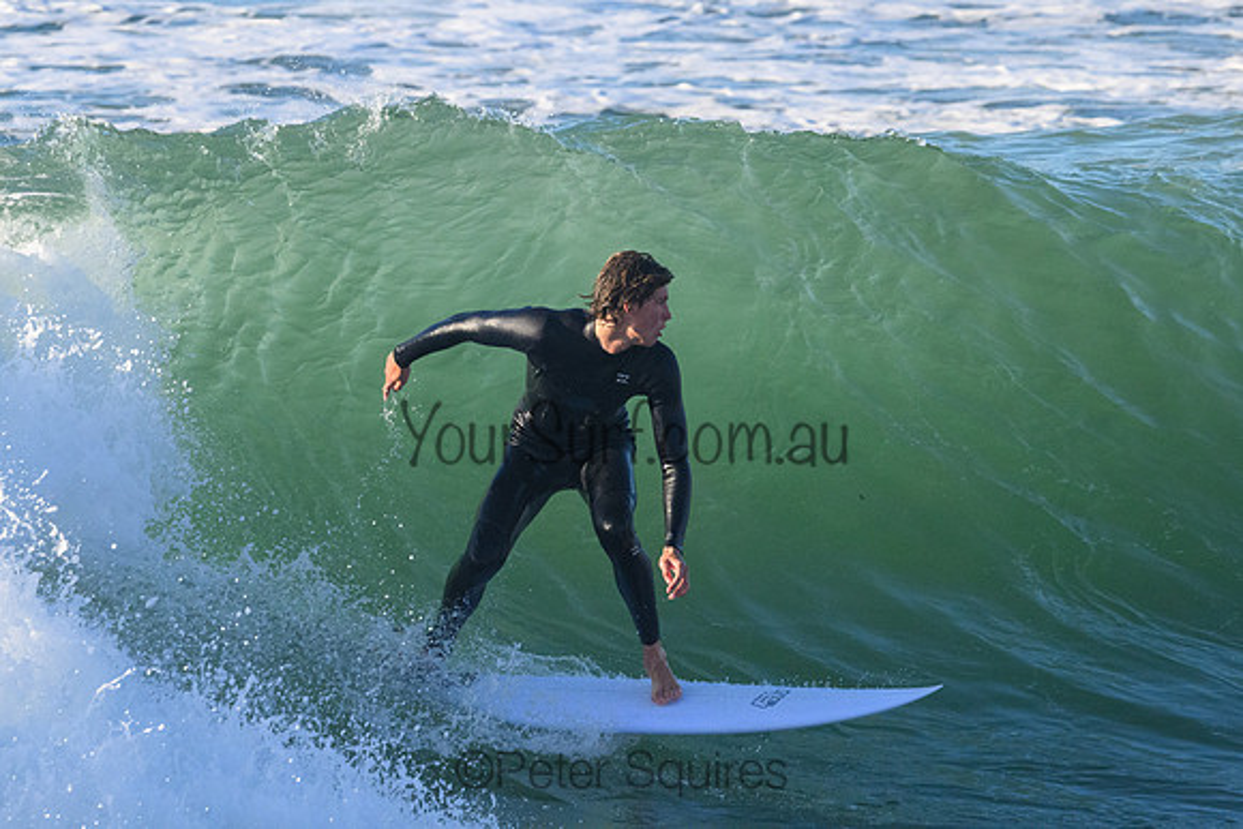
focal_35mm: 603
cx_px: 500
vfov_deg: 2.3
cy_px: 309
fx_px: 20813
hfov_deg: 3.4
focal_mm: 480
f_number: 11
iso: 3200
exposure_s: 1/2000
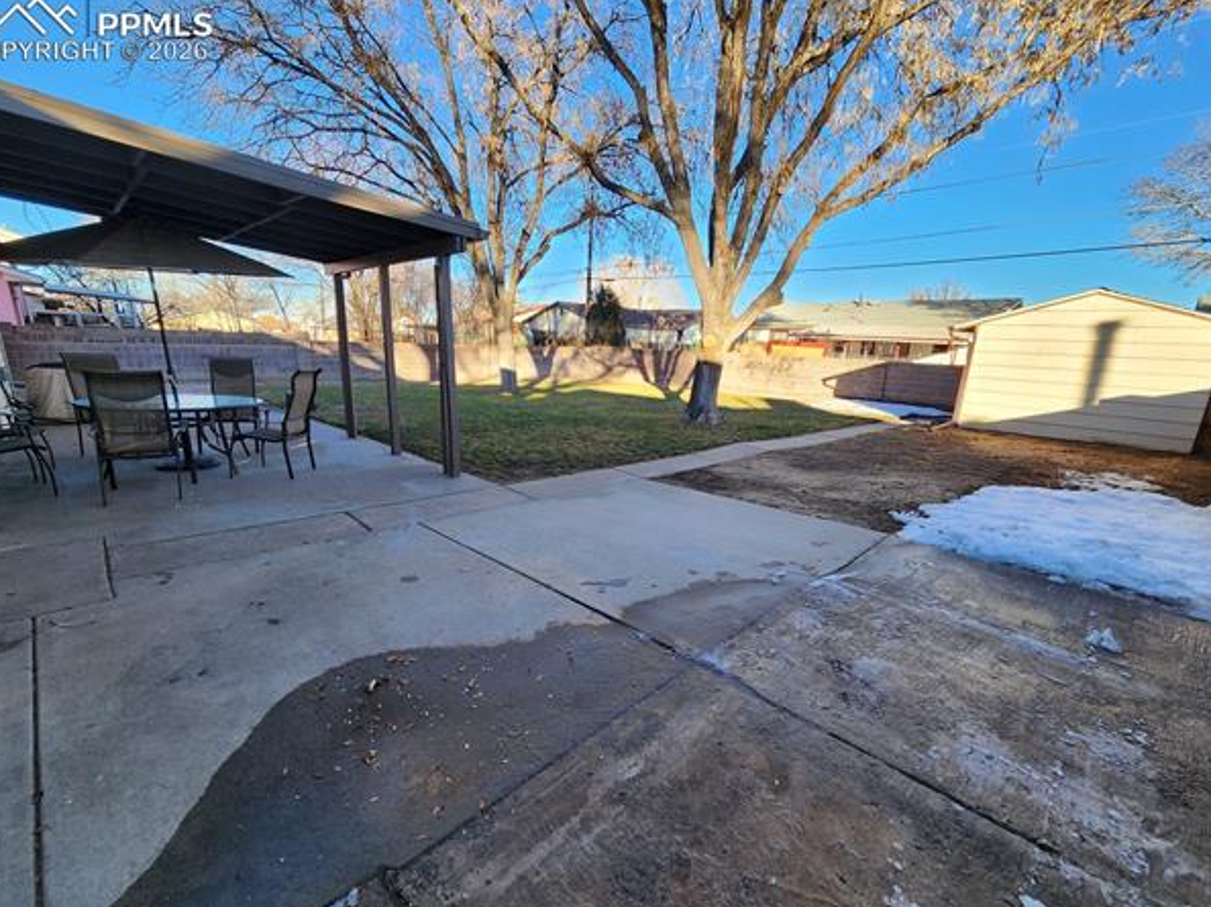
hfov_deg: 102.1
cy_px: 478
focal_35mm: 14
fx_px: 490
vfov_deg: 85.6
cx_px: 610
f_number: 2.2
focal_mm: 2.2
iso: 50
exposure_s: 1/398
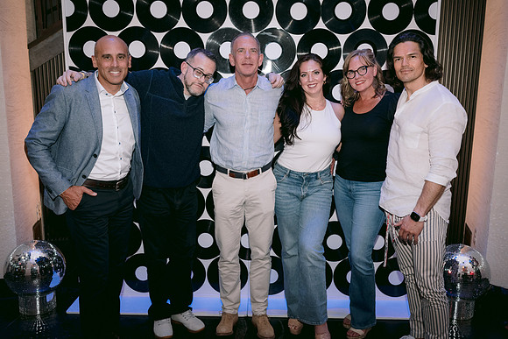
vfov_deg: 37.9
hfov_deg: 54.4
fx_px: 494
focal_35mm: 35
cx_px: 254
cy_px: 170
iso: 1600
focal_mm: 35
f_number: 2.8
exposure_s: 1/160
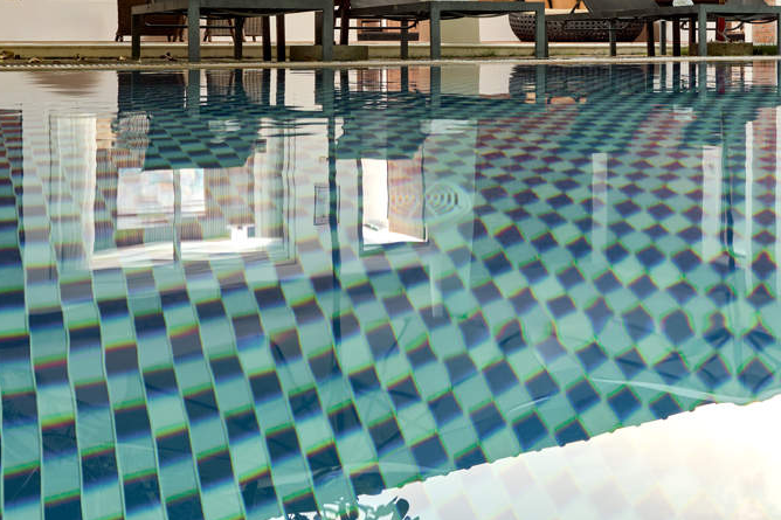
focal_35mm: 46
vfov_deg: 28.1
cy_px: 48
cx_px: 575
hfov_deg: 41.6
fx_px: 998
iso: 320
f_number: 9
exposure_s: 1/200
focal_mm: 24
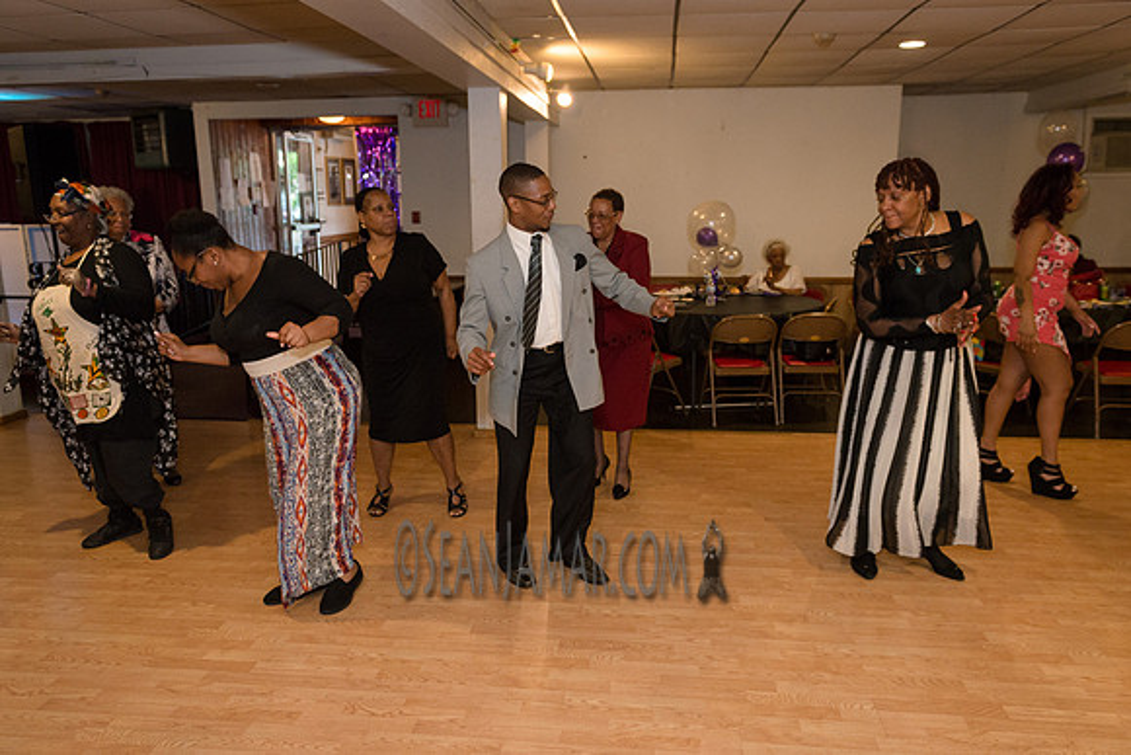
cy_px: 378
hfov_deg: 68.5
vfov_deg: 48.8
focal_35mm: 26
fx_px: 831
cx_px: 566
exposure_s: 1/400
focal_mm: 24
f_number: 3.5
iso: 2000
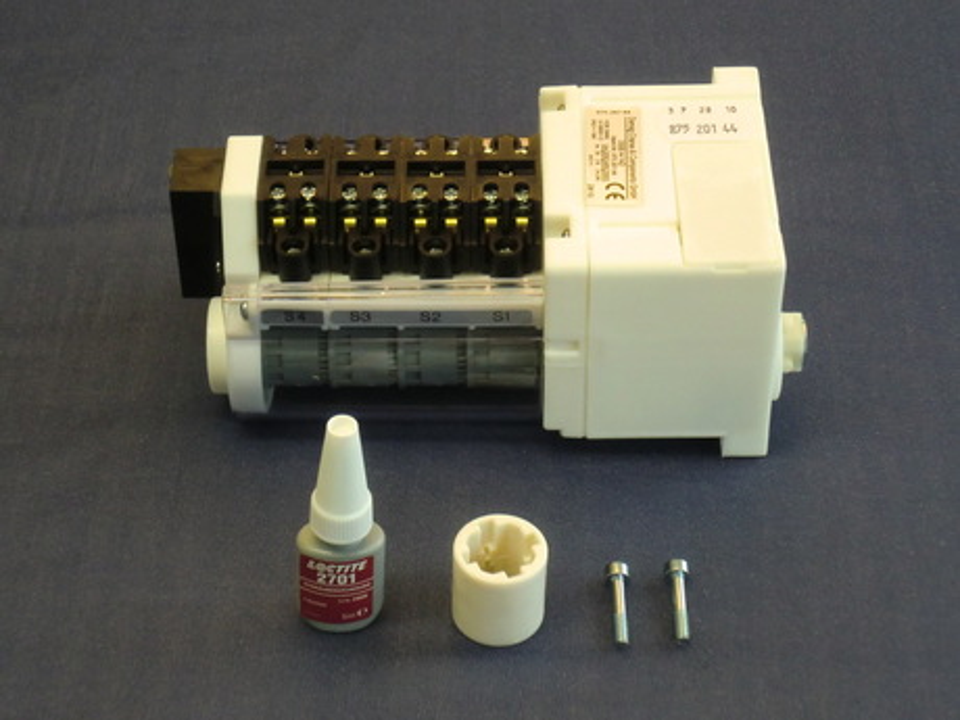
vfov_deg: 20.2
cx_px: 480
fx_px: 2024
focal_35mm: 73
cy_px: 360
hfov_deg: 26.7
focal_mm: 13.02
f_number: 4.7
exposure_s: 1/50
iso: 400
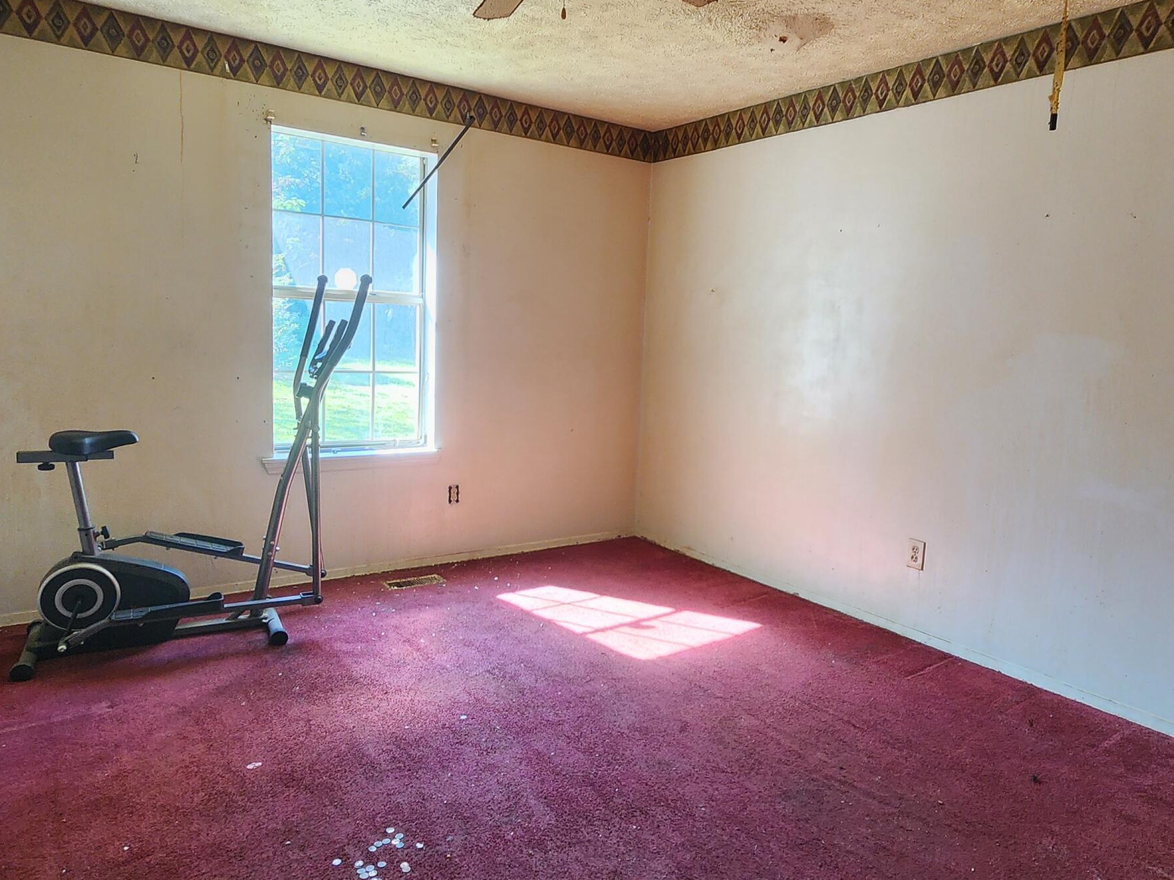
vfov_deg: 61.1
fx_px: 746
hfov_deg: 76.2
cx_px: 640
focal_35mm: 22
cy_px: 450
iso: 200
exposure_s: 1/60
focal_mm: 2.2
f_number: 2.2
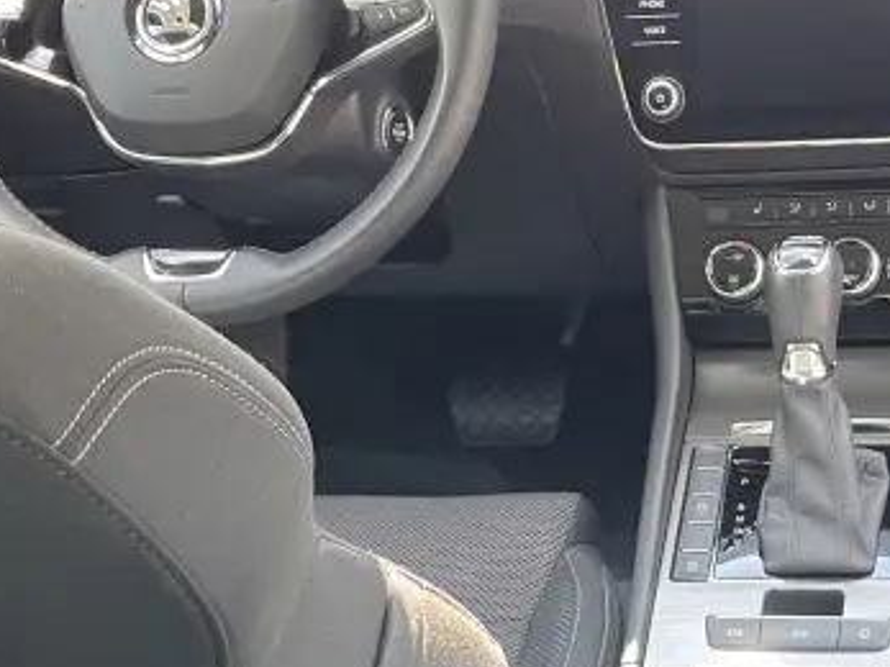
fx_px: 2467
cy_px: 685
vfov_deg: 15.1
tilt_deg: -32.5
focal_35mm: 96
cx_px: 559
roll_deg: +5.8
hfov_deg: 20.4
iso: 125
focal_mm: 5.1
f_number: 1.6
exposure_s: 1/121
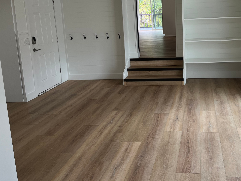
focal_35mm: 37
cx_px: 168
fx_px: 258
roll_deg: +2.3
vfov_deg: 38.1
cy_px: 56
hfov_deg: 48.9
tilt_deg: -9.7
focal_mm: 5.1
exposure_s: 1/120
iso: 40
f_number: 1.6
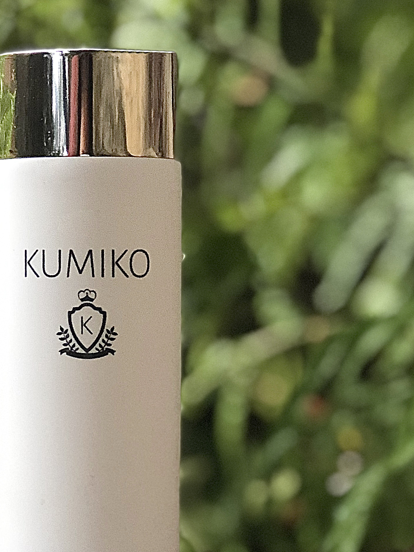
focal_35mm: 123
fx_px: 1961
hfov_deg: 12.0
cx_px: 77
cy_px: 391
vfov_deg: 16.0
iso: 200
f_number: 2.8
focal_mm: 6.6
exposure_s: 1/30
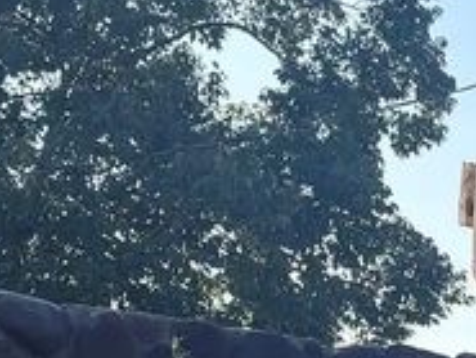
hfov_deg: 10.1
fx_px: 2669
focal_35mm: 194
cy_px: 464
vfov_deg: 7.6
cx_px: 543
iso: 40
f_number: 1.6
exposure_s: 1/2128
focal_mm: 5.96
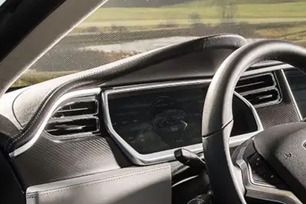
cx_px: 274
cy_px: 150
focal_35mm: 93
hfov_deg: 21.4
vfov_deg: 14.7
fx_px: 791
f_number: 11
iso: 100
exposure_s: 1/60
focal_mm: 32
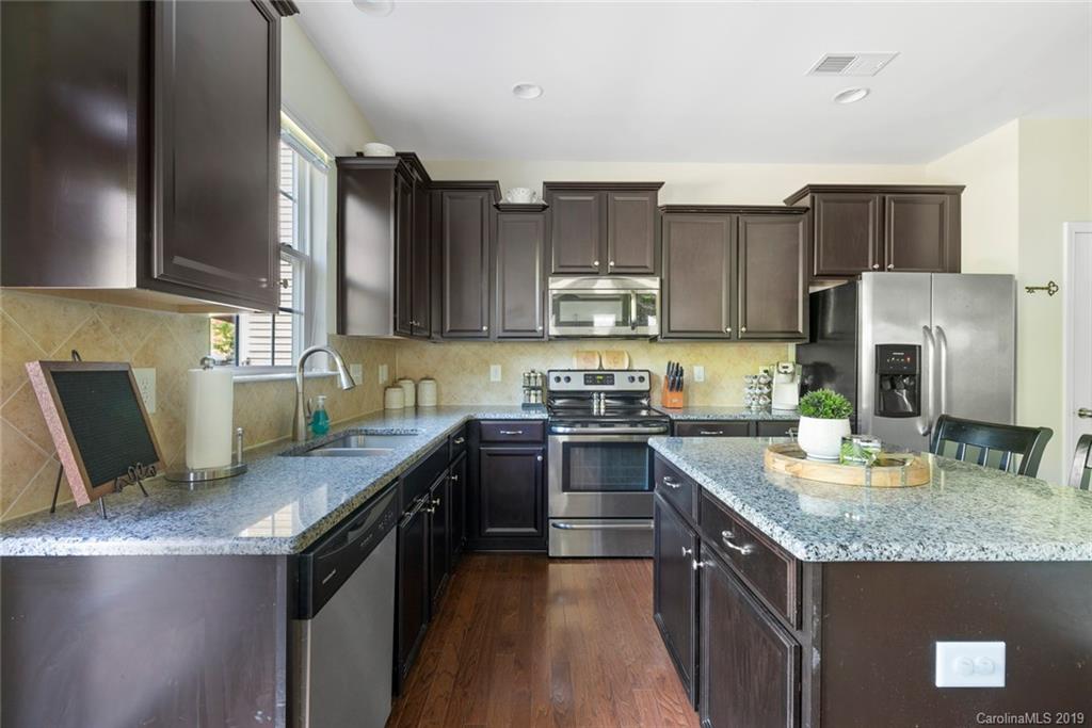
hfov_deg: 96.7
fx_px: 485
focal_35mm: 16
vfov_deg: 73.8
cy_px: 364
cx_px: 546
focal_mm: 16
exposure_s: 2.5
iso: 250
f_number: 7.1
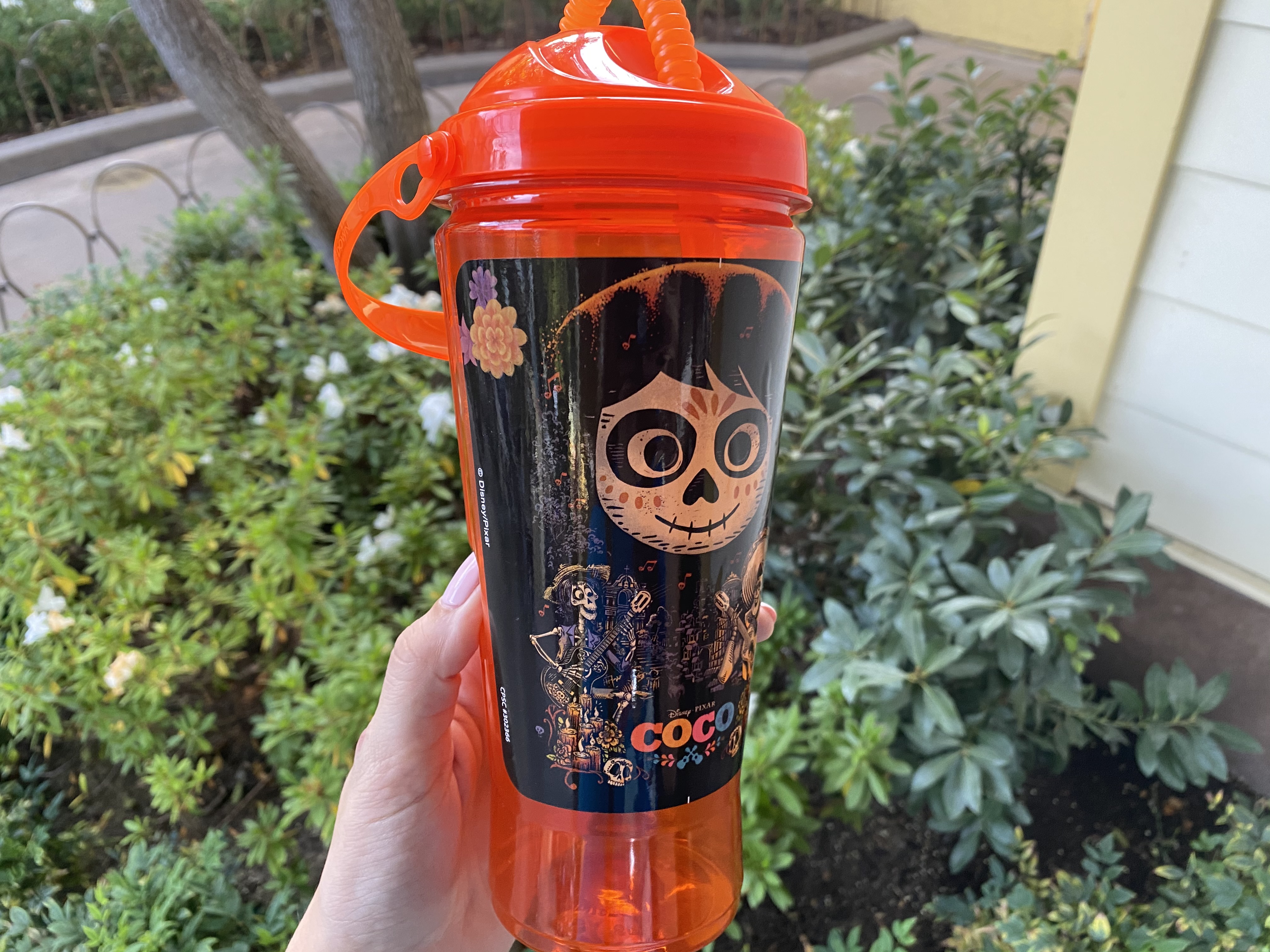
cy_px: 476
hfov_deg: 67.3
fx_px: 954
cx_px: 635
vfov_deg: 53.1
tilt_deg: -37.1
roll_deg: +2.9
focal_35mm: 26
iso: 125
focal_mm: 4.25
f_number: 1.8
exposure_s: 1/92
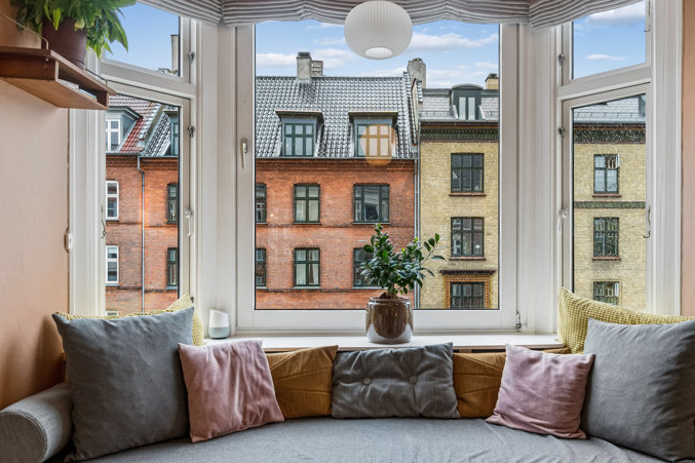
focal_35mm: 27
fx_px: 520
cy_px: 266
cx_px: 382
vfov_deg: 47.8
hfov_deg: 67.3
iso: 400
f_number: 7.1
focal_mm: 15.2
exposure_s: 1/15
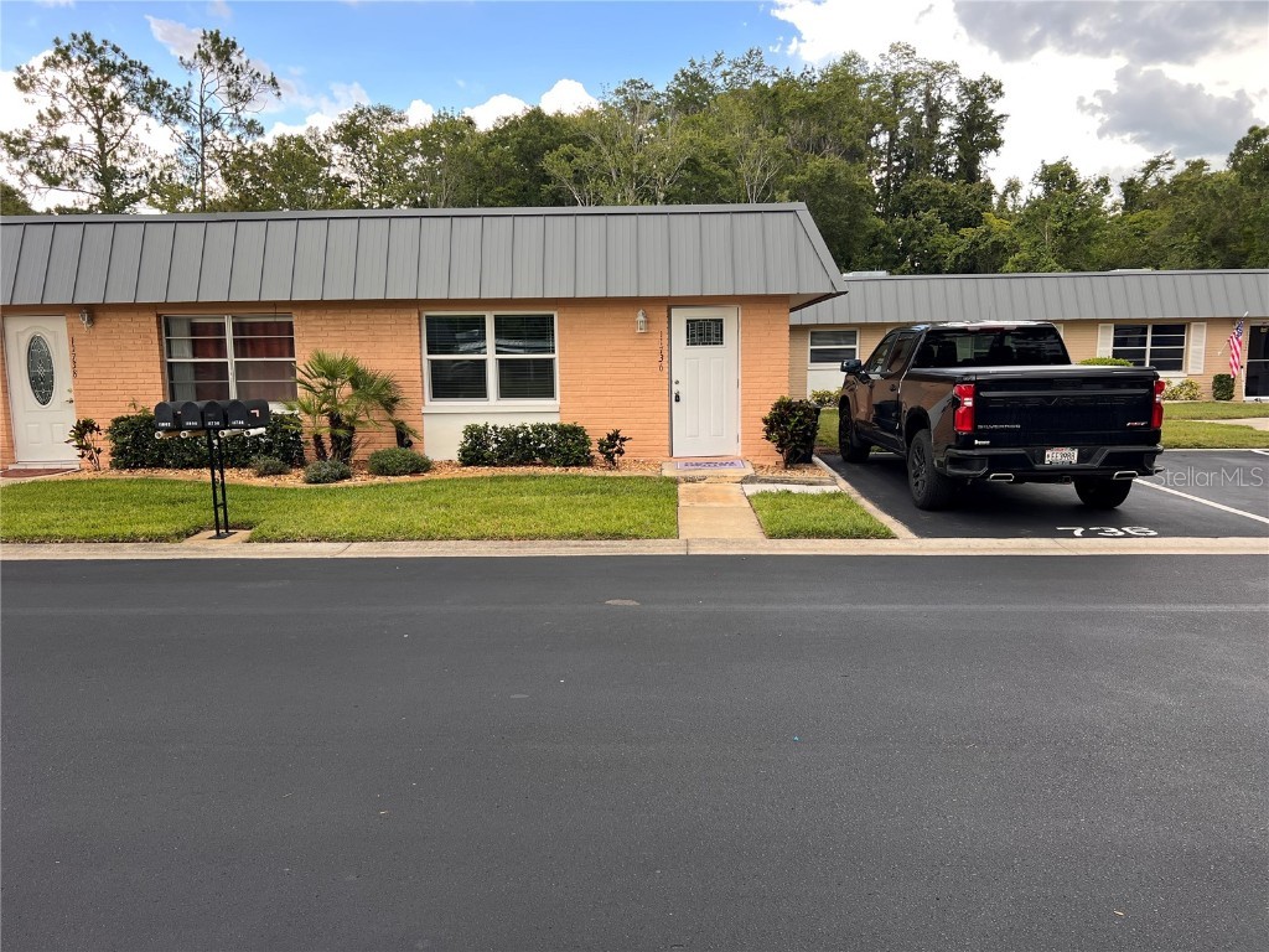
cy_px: 476
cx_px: 634
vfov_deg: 53.1
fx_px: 953
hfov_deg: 67.3
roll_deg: +1.0
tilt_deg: -7.2
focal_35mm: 26
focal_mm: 5.7
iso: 50
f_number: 1.5
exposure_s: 1/419
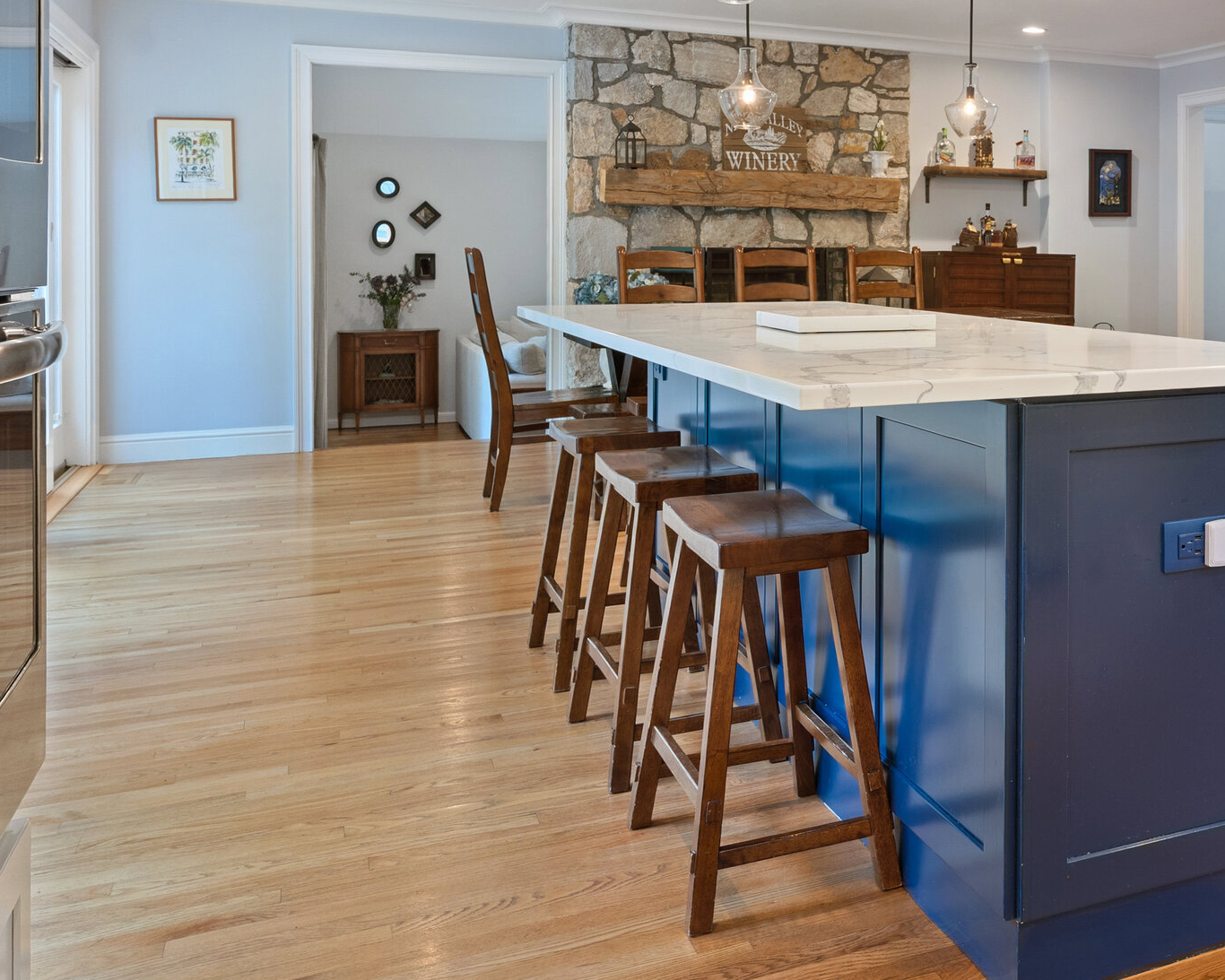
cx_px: 1158
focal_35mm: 38
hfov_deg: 42.8
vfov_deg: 38.5
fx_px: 1378
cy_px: 290
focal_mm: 18
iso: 320
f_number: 8
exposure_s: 1/2
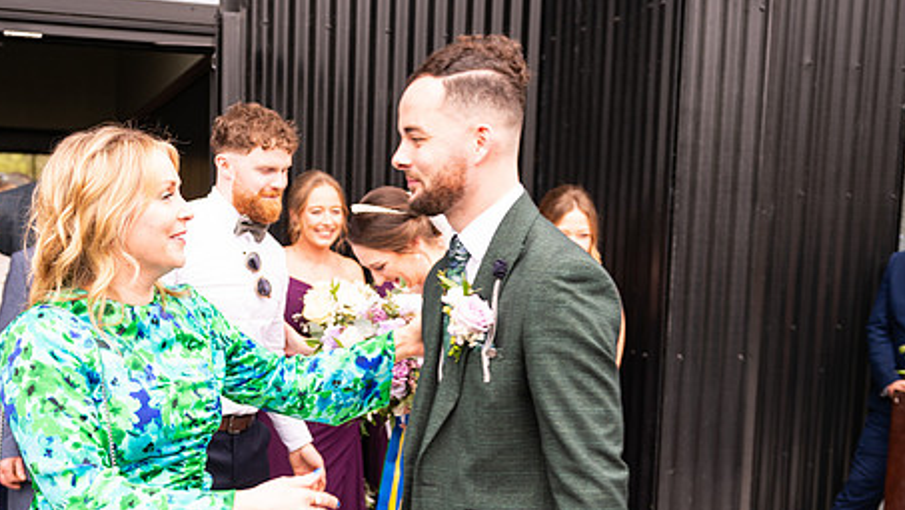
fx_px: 1128
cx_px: 358
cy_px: 351
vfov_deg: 25.3
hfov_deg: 43.5
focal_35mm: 47
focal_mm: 35
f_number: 3.5
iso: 160
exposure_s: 1/200
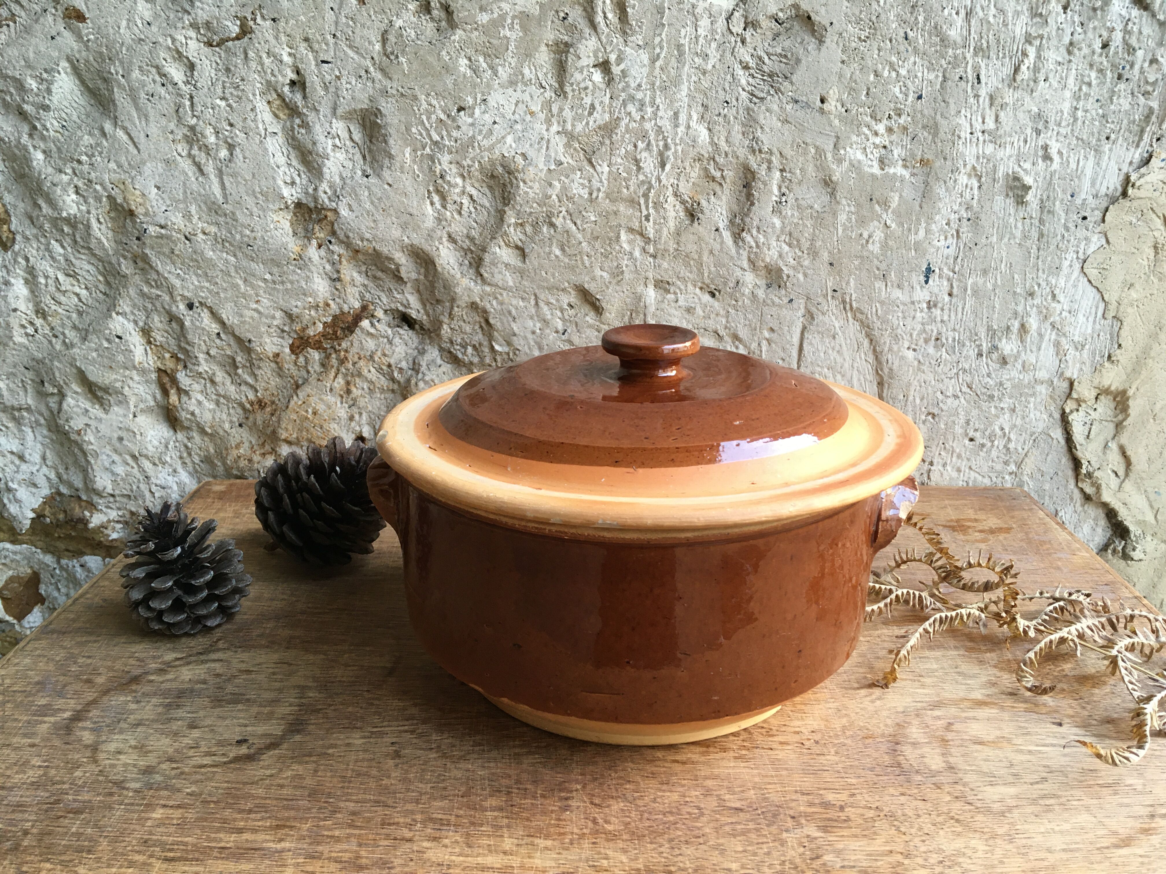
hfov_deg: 61.7
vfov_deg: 48.2
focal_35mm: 29
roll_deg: +0.6
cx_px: 583
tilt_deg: -15.2
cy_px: 437
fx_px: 977
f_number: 2.2
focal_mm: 4.15
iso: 50
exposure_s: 1/33
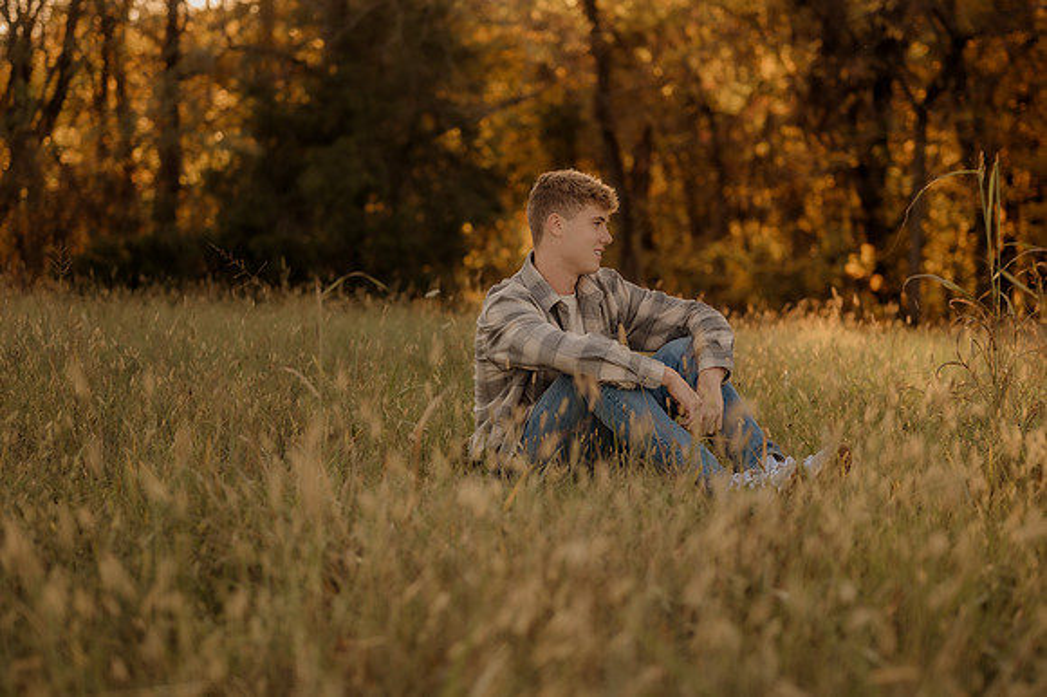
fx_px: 2180
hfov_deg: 27.0
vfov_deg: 18.2
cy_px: 348
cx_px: 524
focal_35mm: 75
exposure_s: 1/1000
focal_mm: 50
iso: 250
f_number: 1.8
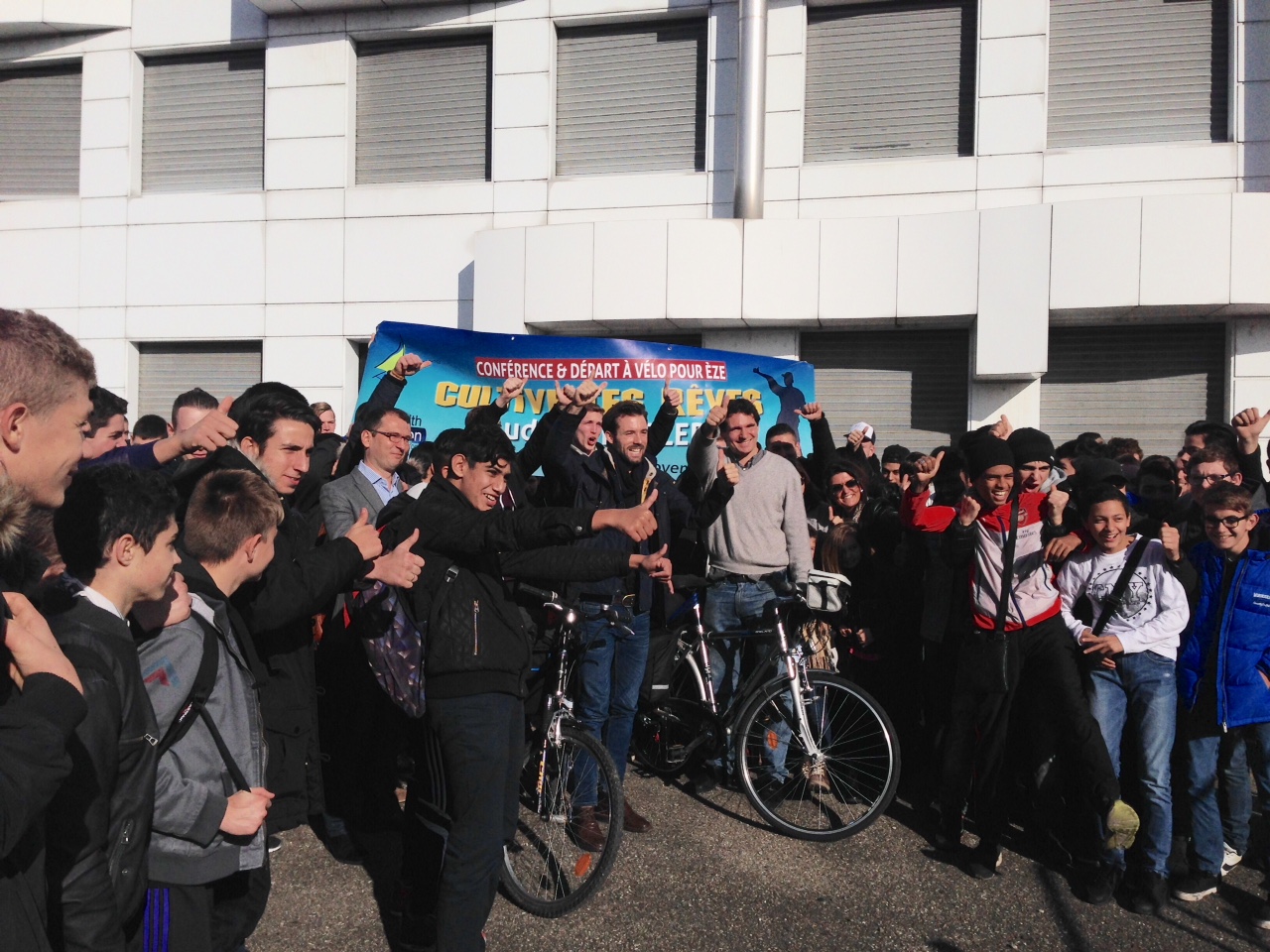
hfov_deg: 55.4
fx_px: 1211
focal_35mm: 33
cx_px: 635
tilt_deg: +1.3
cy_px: 476
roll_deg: -1.5
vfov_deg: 42.9
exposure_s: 1/7752
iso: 50
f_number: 2.4
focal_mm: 4.12
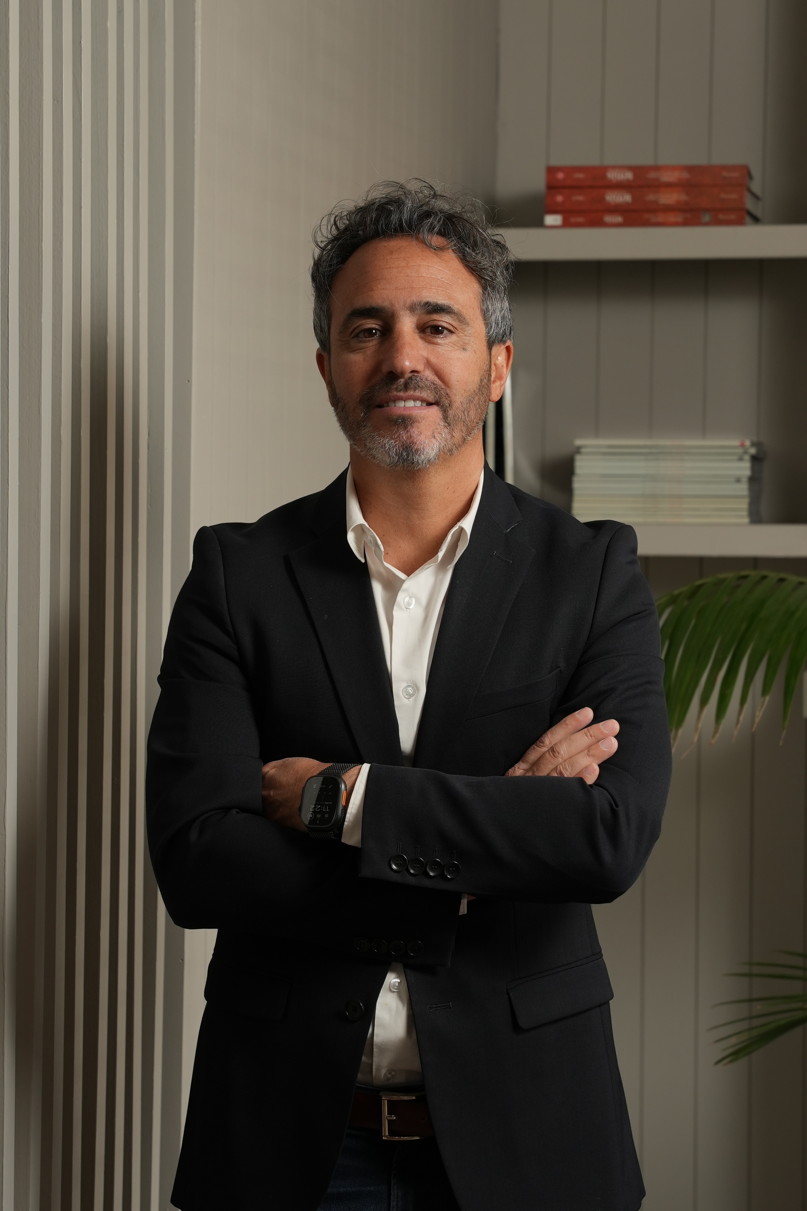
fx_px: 3261
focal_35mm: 97
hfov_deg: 14.1
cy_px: 606
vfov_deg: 21.0
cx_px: 404
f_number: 5.6
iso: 250
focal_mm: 65
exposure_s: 1/125
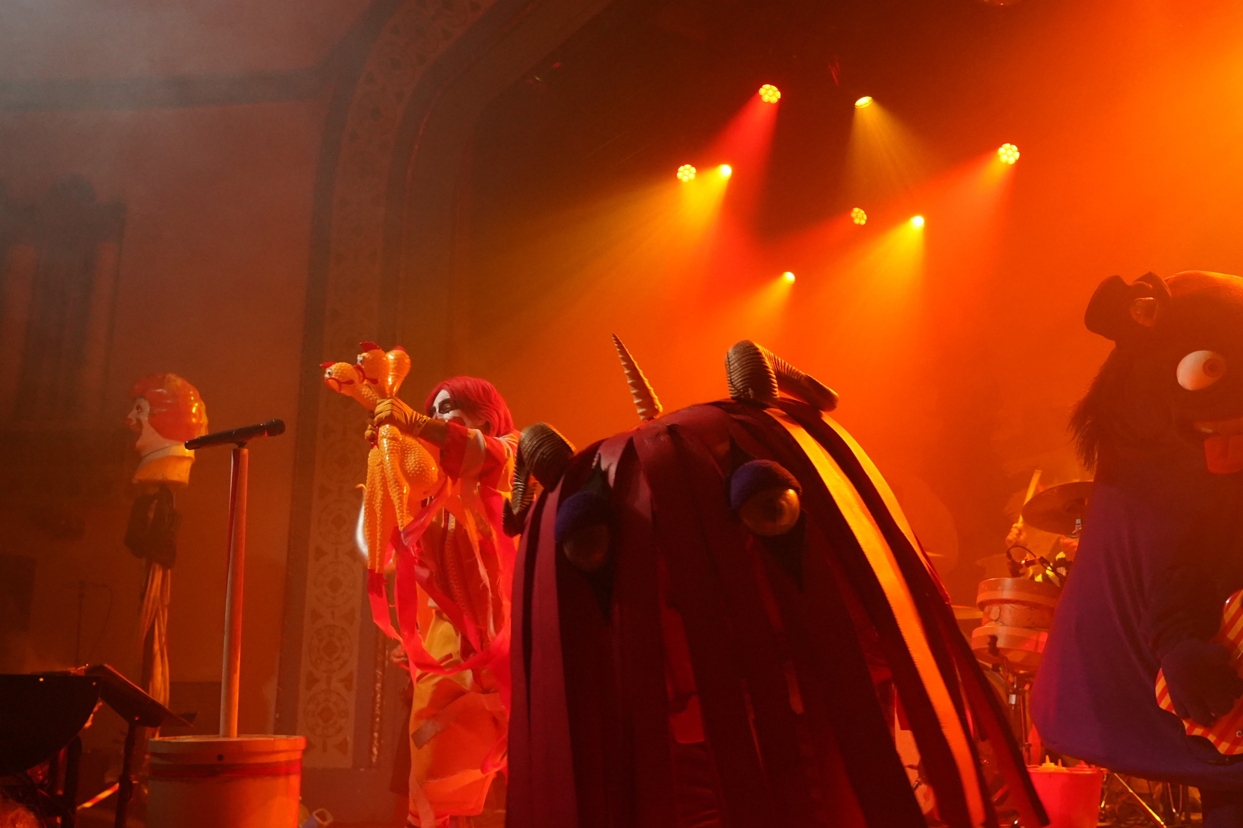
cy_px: 429
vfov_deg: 36.9
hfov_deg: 53.0
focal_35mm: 36
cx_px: 682
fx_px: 1243
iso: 6400
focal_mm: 24
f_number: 4
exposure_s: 1/160
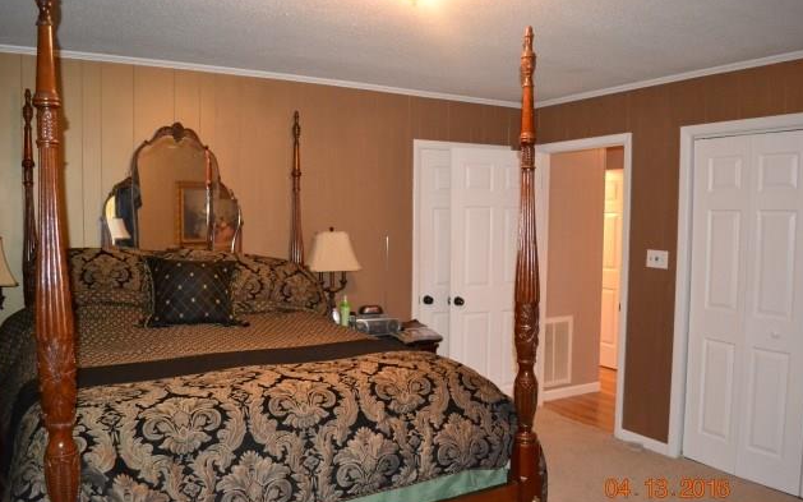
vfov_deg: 44.5
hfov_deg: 66.5
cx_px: 398
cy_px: 257
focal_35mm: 28
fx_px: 613
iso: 3200
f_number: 3.5
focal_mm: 18
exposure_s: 1/60
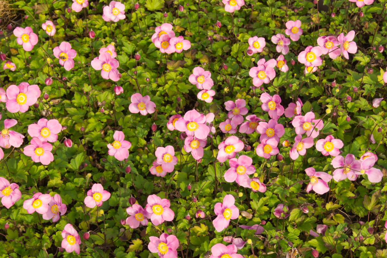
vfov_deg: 16.6
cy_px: 129
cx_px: 194
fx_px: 887
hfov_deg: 24.6
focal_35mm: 82
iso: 160
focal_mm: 55
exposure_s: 1/100
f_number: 13
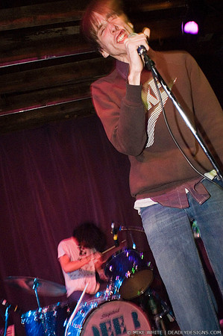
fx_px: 279
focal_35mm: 30
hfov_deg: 43.5
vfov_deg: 62.0
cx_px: 112
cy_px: 168
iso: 800
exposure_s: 1/15
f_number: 2.8
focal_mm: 20
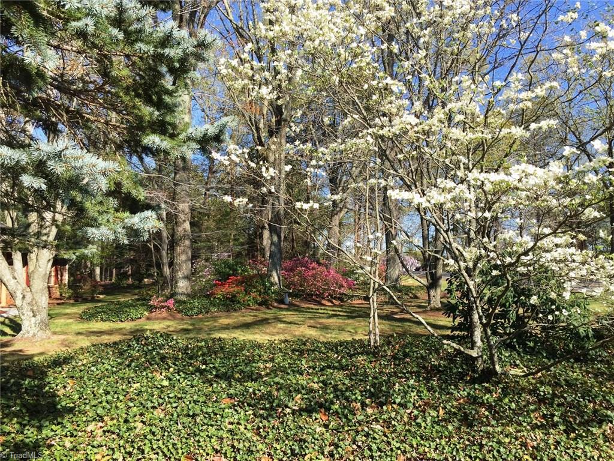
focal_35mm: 29
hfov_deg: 61.7
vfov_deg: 48.2
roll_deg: +0.3
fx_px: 514
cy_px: 230
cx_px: 307
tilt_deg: +4.1
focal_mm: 4.15
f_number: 2.2
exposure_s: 1/1014
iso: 32
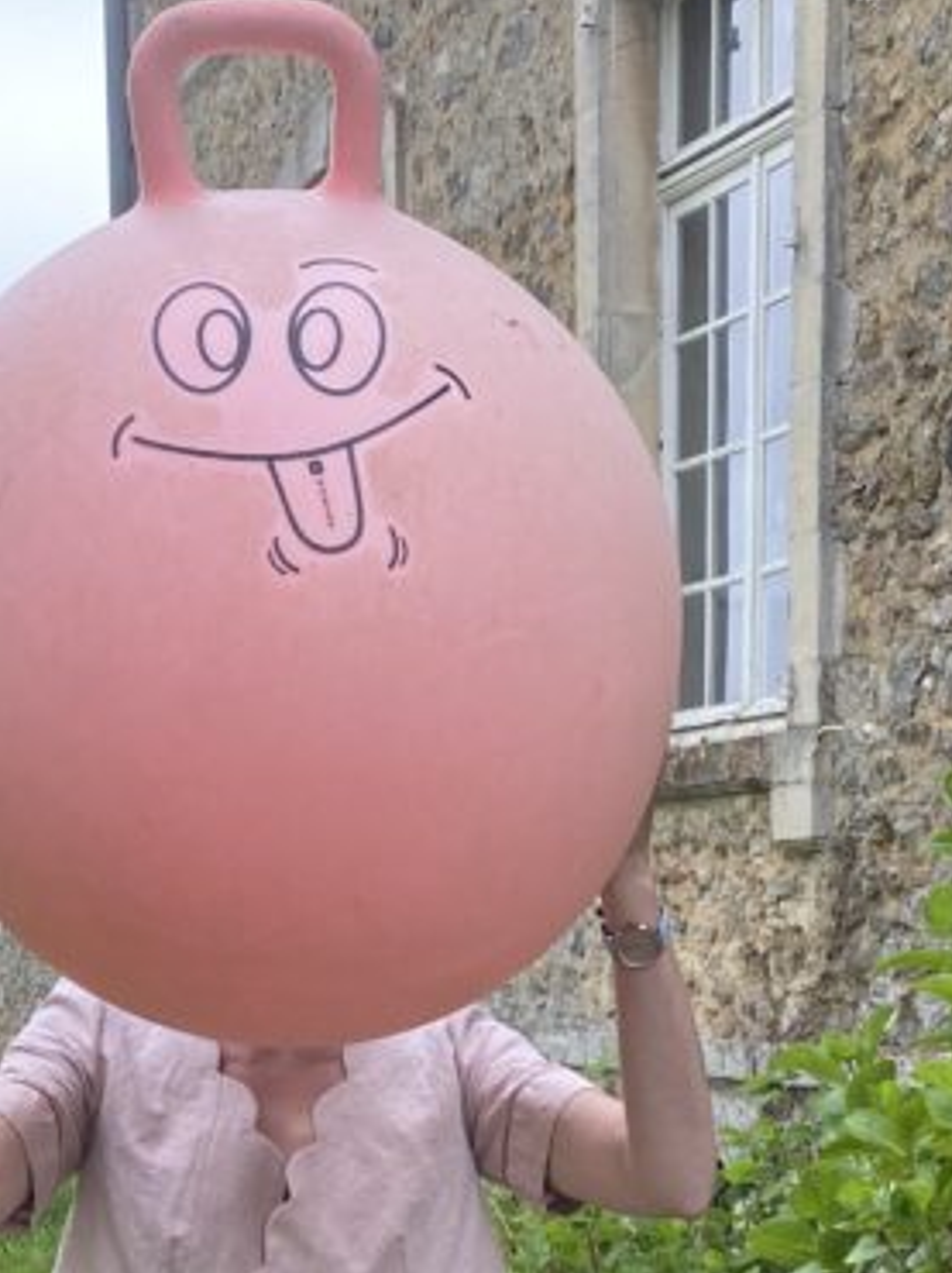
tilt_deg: -9.6
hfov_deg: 20.4
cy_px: 1445
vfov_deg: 24.9
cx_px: 601
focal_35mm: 72
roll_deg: +0.7
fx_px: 2643
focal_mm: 4.25
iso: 32
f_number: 1.8
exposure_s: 1/338
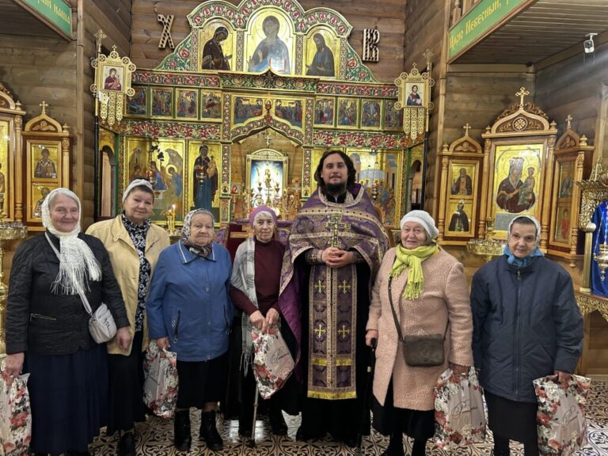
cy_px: 228
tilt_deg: -3.9
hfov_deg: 67.3
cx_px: 304
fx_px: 457
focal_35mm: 26
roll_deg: -2.0
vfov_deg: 53.1
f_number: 1.5
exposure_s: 1/50
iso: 250
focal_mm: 5.7
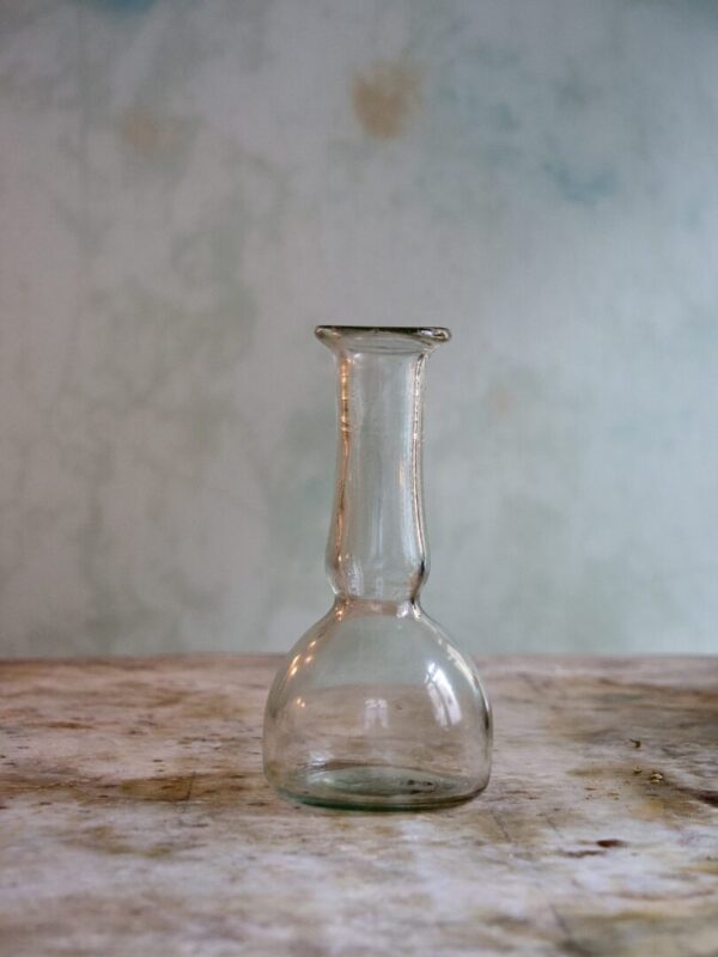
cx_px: 359
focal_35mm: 68
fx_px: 1881
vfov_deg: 28.6
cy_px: 478
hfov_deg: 21.6
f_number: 3.8
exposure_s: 1/80
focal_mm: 34
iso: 1600
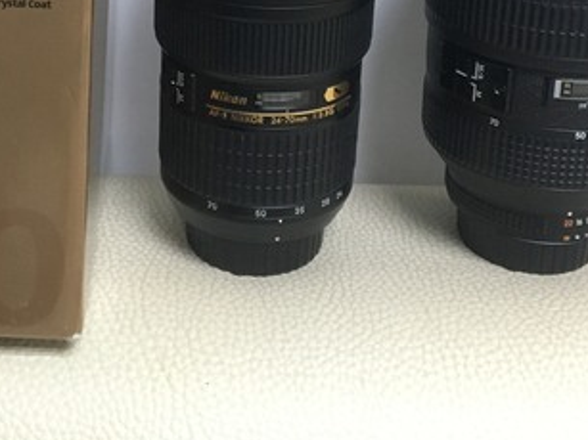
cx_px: 186
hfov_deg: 28.3
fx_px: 1155
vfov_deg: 20.4
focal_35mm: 68
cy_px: -71
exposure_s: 1/24
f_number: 2.2
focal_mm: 4.15
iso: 200
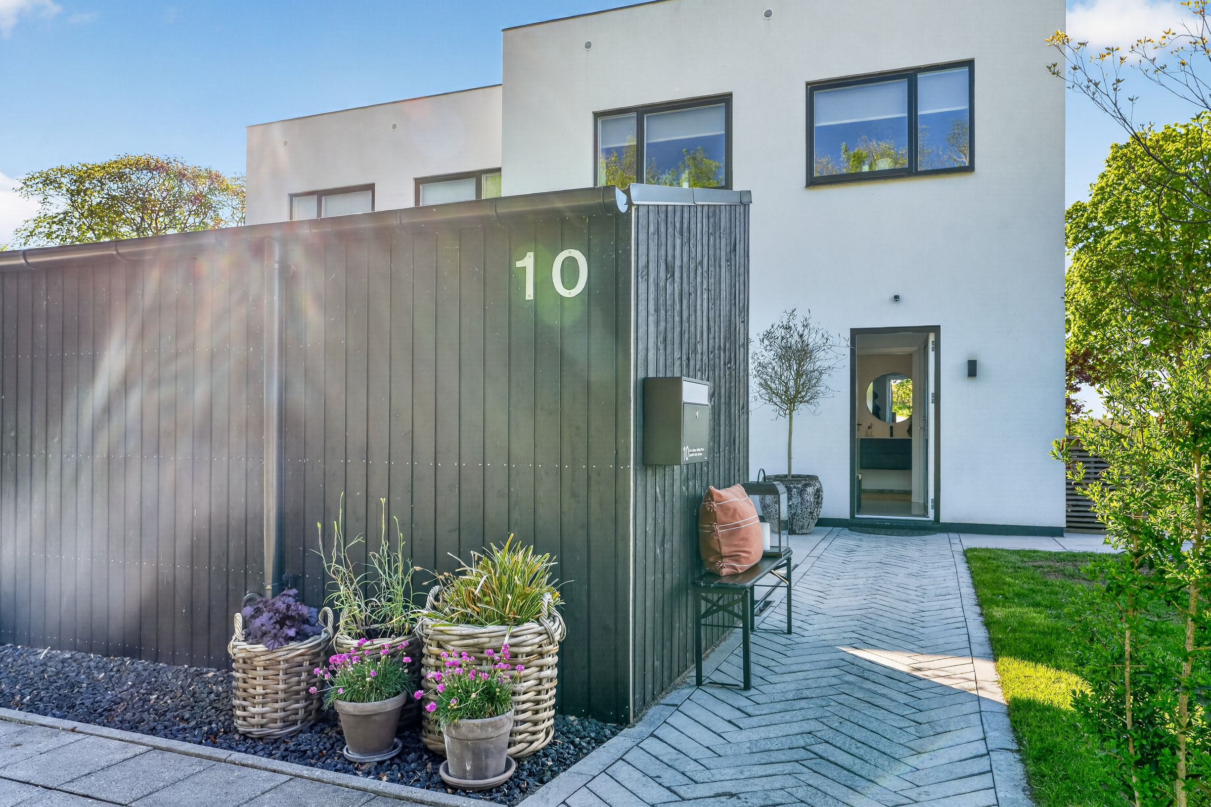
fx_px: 774
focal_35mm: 23
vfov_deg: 55.1
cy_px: 404
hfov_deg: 76.1
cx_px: 628
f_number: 8
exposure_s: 1/250
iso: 400
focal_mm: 22
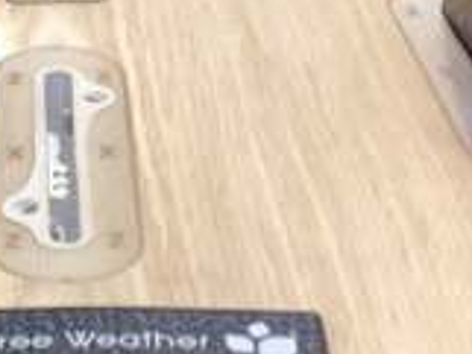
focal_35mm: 154
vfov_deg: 9.5
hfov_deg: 12.7
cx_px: 6
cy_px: -91
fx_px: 2101
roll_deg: +0.7
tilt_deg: -17.2
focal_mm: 3.3
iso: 80
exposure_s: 1/60
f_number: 2.4
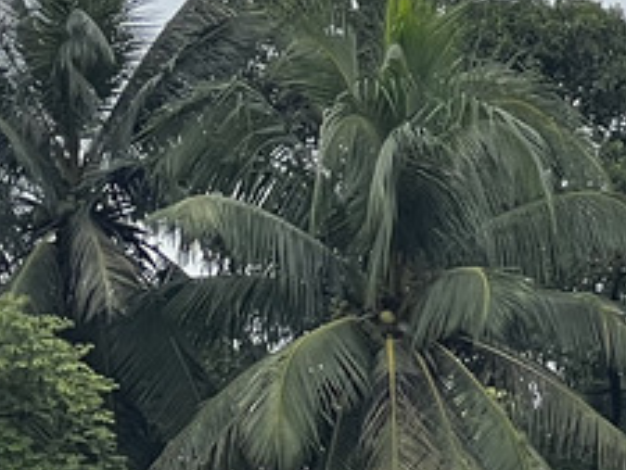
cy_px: 606
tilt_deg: +3.3
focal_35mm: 411
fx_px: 7437
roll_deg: -0.3
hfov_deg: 4.8
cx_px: 161
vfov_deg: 3.6
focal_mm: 9
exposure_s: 1/149
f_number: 2.8
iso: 32
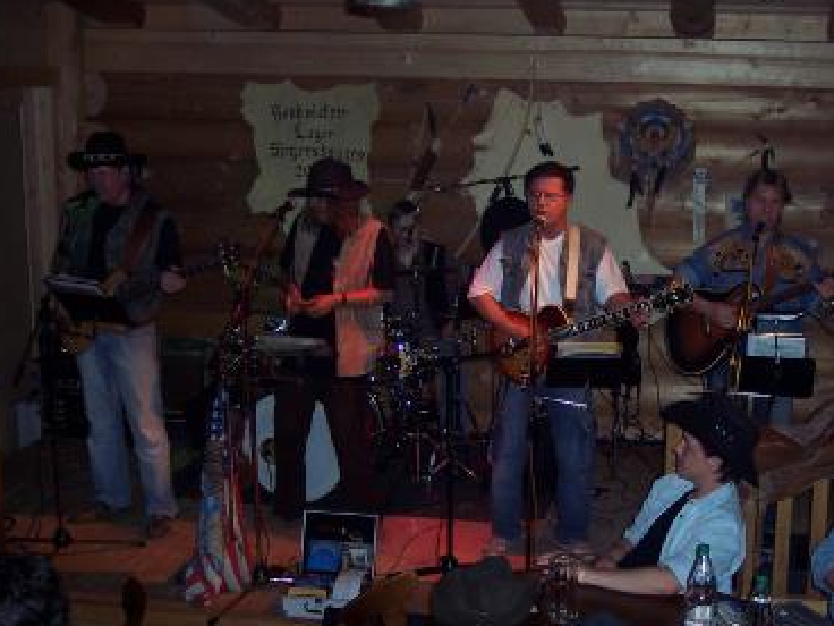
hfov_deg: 35.9
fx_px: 1277
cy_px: 328
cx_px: 535
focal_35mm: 53
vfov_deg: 27.5
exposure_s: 1/60
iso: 100
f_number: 2.8
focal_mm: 8
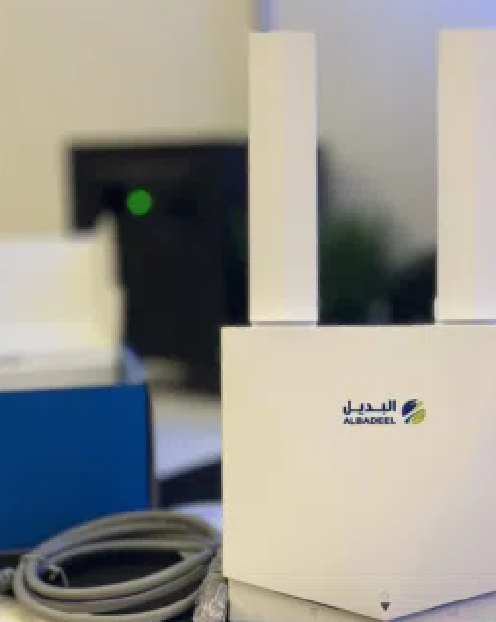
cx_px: 279
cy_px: 331
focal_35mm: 59
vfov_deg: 32.0
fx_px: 1084
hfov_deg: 25.8
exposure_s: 1/33
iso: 500
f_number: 1.78
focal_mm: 6.86
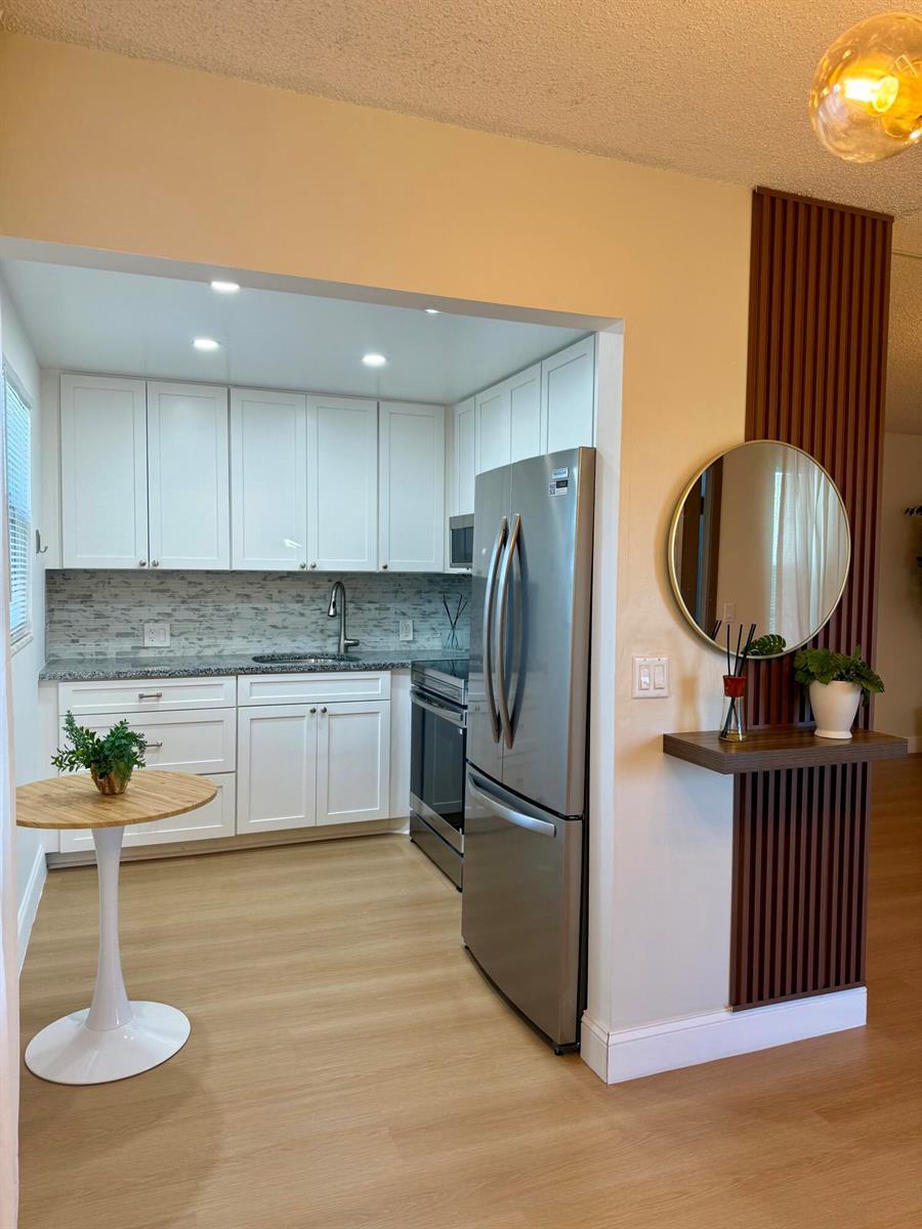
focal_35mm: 24
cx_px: 461
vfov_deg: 71.6
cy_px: 614
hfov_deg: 56.8
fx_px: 852
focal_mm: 6.76
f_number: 1.78
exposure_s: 1/120
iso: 100
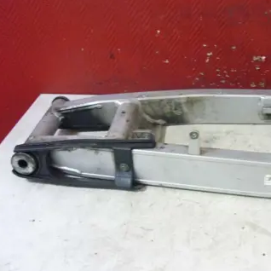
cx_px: 199
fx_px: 390
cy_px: 123
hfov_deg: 37.5
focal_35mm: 44
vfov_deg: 38.3
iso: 400
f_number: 2.8
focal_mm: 5.5
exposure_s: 1/8
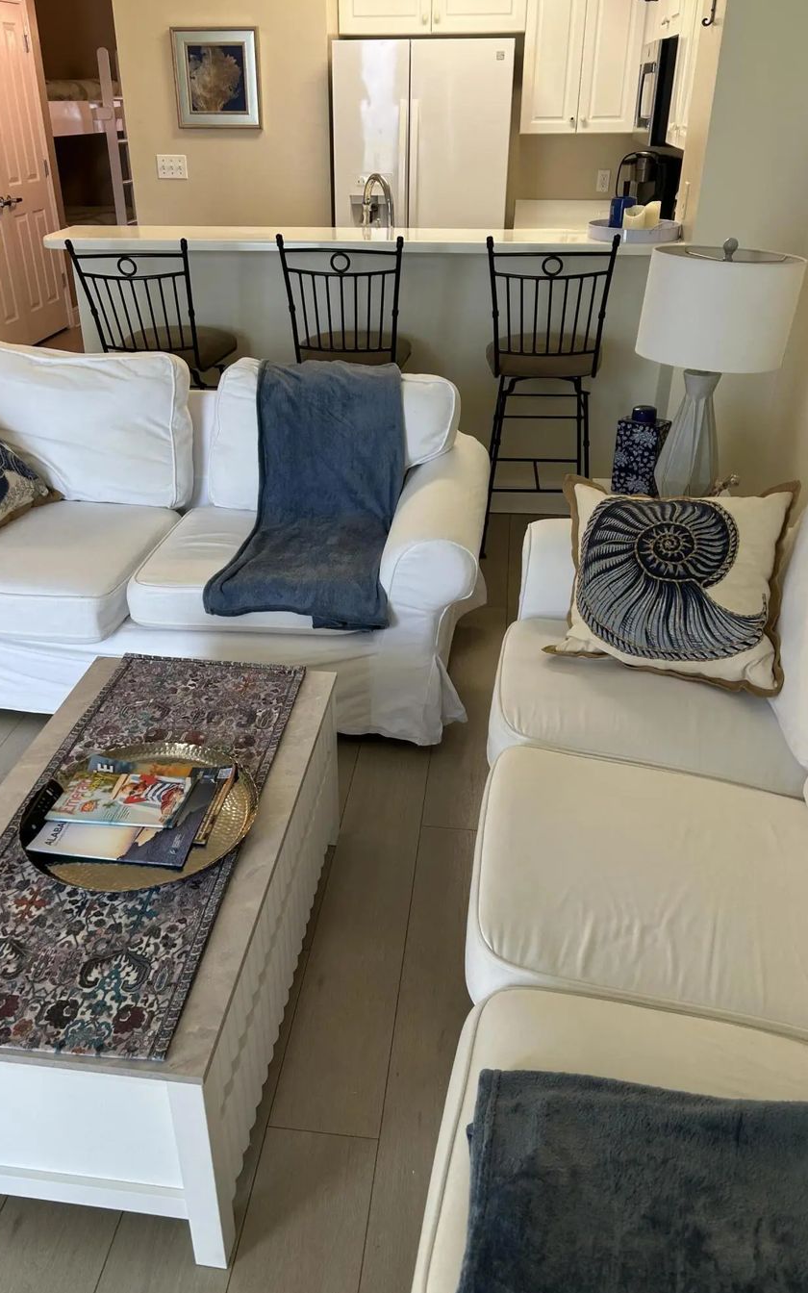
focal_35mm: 28
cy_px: 656
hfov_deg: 44.5
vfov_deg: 66.5
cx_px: 377
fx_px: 987
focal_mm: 5.7
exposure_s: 1/120
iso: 50
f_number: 1.5
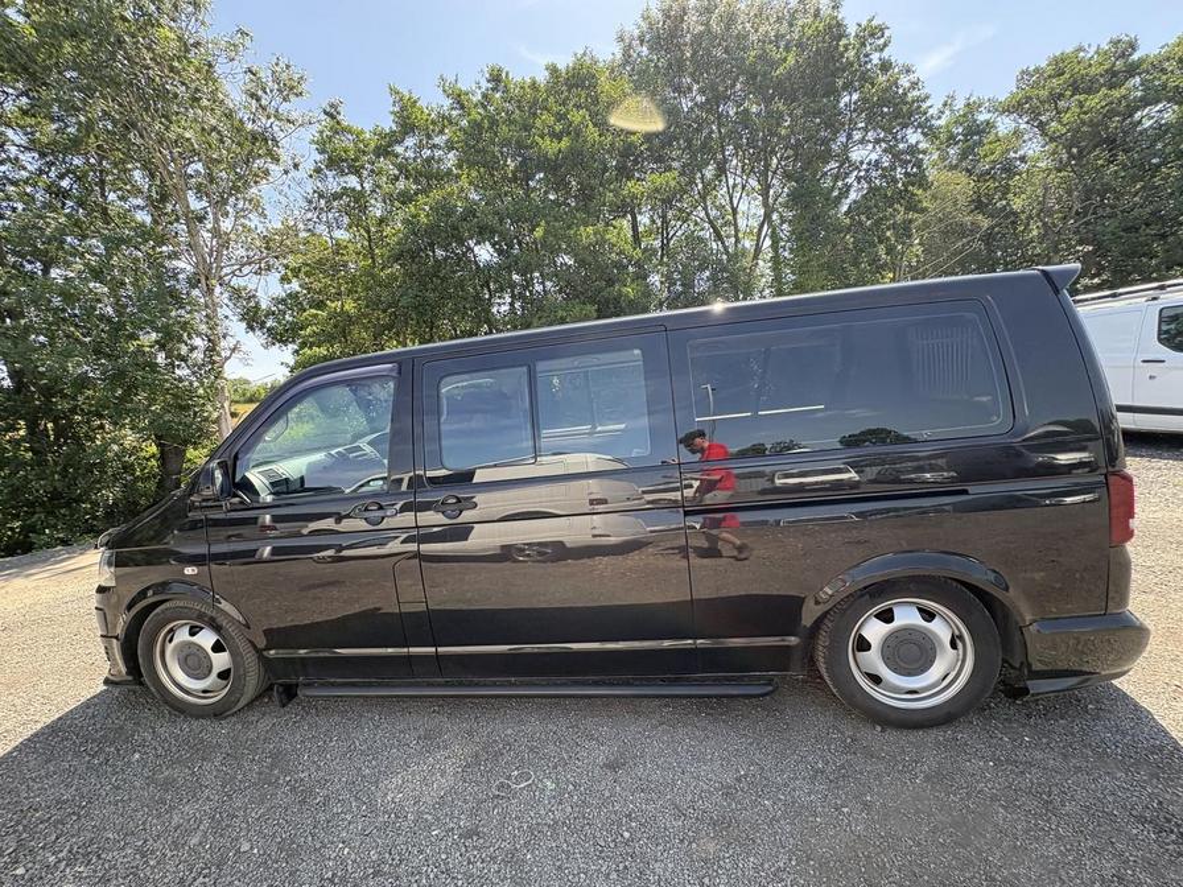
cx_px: 592
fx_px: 478
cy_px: 444
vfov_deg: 85.7
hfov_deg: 102.1
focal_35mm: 14
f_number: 2.2
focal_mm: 2.22
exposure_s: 1/267
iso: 64
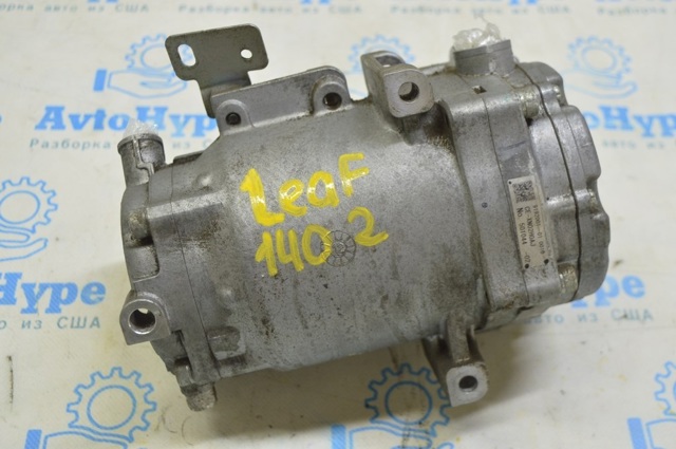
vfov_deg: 28.9
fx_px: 872
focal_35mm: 46
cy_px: 224
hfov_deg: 42.4
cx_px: 338
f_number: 5.6
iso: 400
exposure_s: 1/20
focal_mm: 31
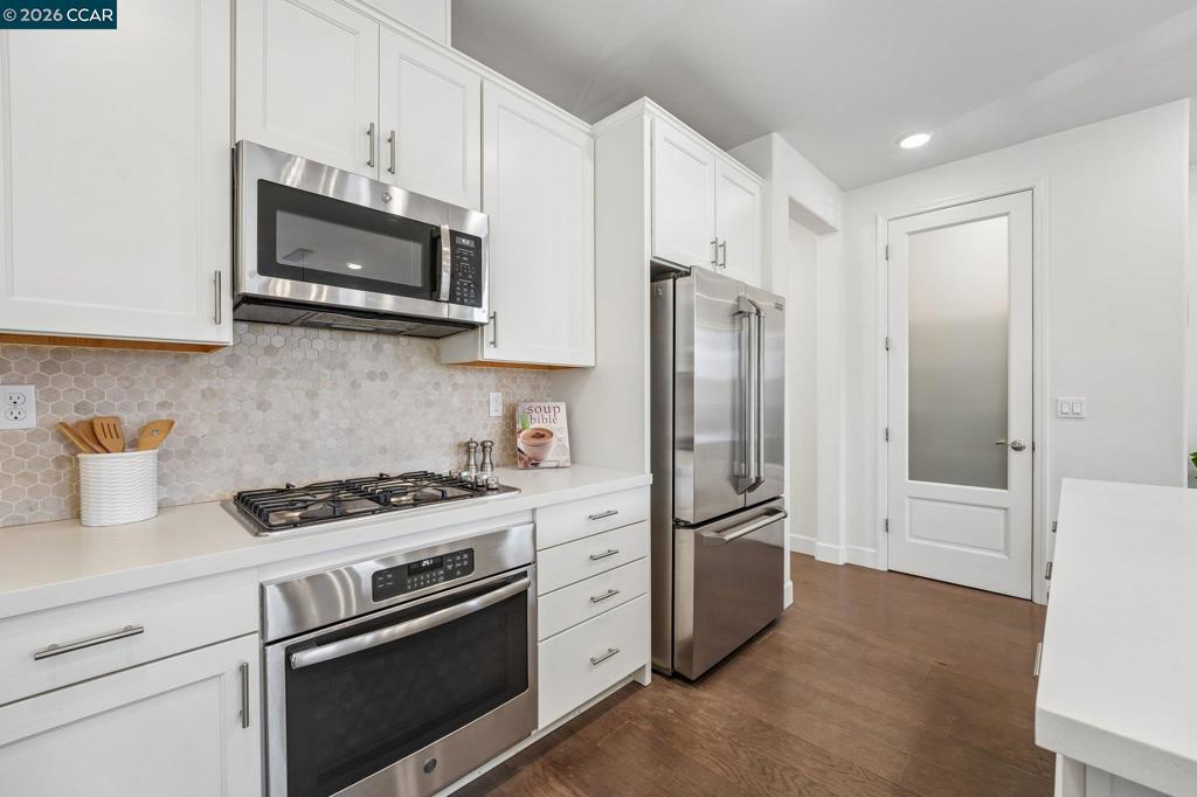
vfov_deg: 81.2
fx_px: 465
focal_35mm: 14
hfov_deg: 104.3
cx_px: 598
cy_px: 398
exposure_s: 1/25
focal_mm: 14
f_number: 8
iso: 640
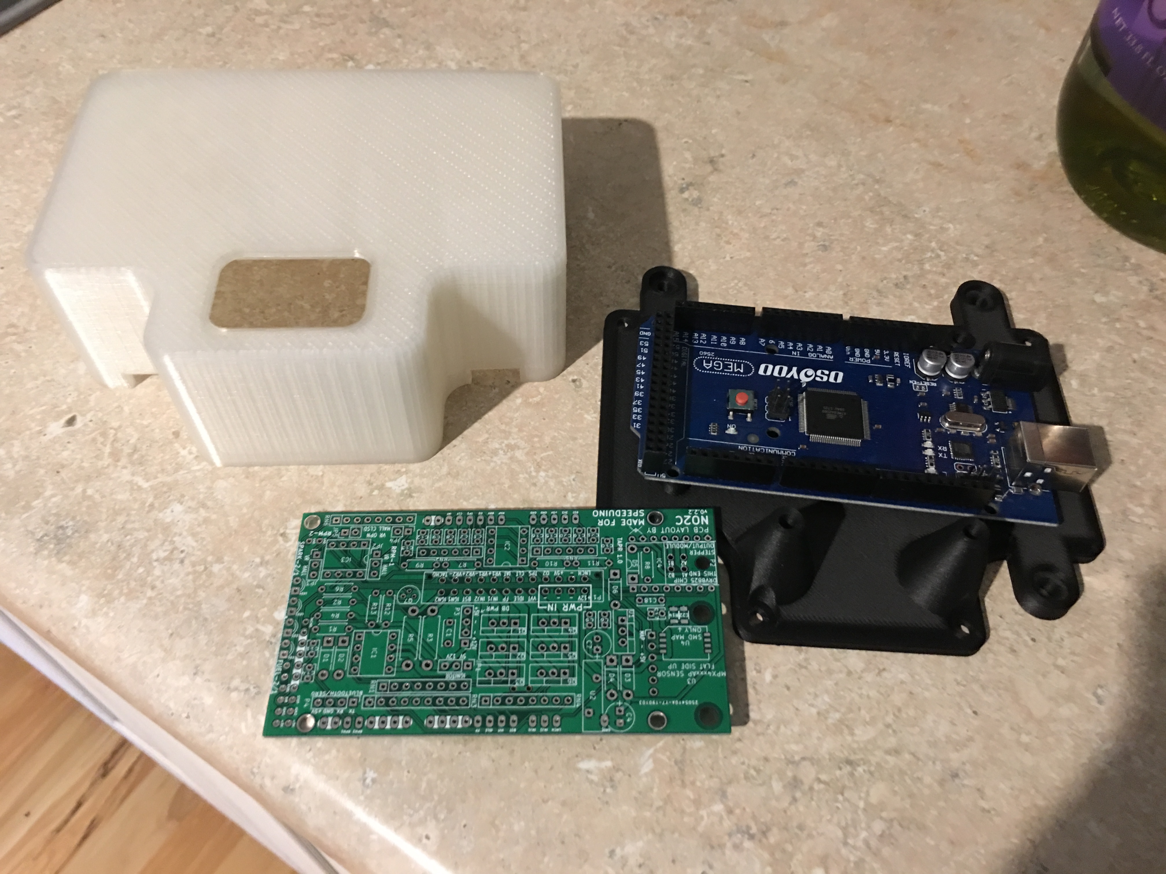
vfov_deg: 48.2
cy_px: 437
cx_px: 583
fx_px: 977
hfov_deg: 61.7
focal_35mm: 29
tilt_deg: -55.6
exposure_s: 1/4
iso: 100
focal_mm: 4.15
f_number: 2.2
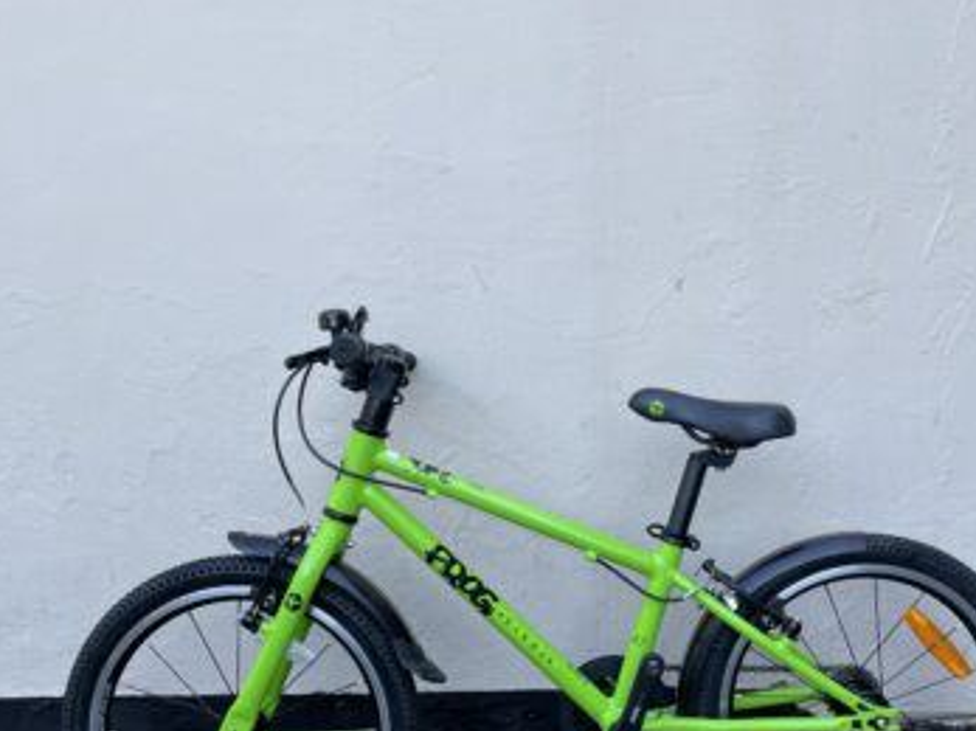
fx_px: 1015
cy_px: 478
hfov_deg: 51.2
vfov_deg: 39.2
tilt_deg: -10.4
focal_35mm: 36
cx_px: 551
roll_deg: +0.3
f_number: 1.6
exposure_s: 1/228
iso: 32
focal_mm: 4.2
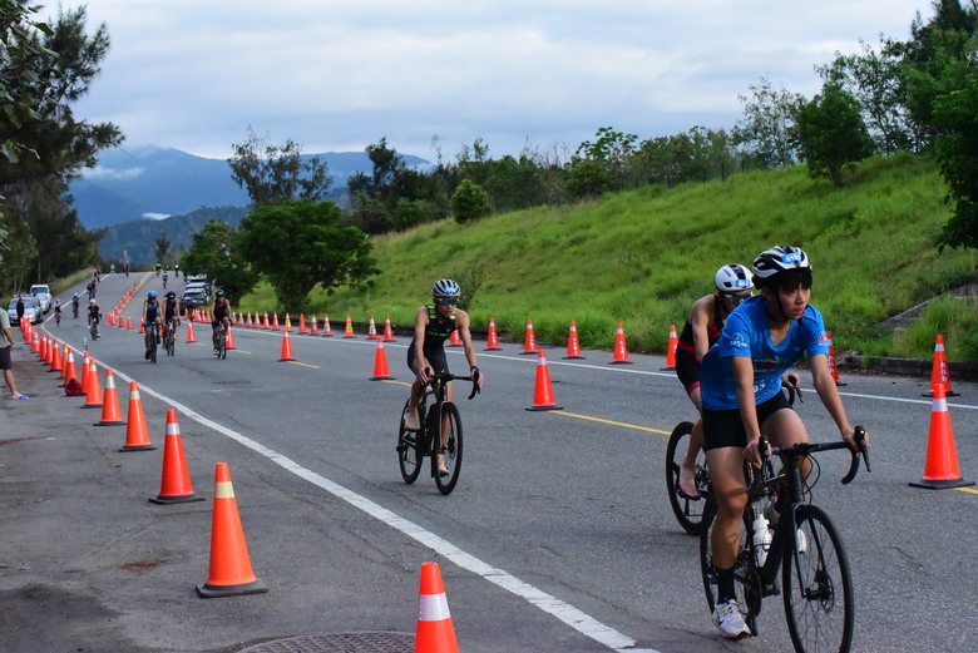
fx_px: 1903
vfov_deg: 19.5
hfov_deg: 28.8
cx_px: 489
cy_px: 326
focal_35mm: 70
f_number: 14
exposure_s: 1/3200
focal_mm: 70
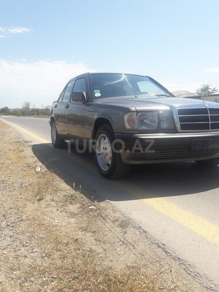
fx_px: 236
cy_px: 146
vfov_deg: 63.4
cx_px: 110
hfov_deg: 49.7
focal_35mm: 28
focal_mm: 3.7
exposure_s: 1/1401
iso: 40
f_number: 1.9
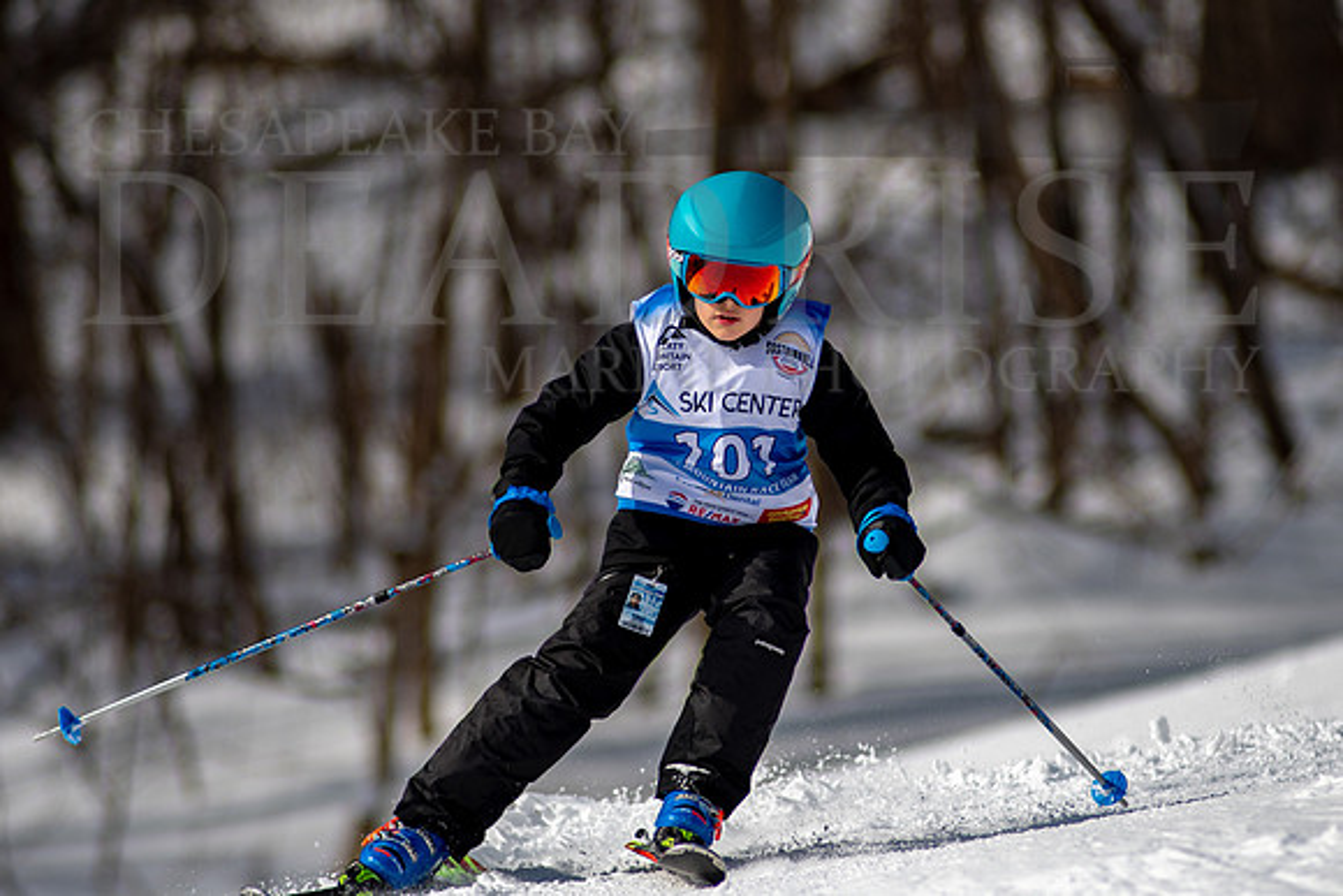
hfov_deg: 4.0
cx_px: 775
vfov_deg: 2.6
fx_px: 19389
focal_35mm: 520
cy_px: 379
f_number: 2.8
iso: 100
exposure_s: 1/6400
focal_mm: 300
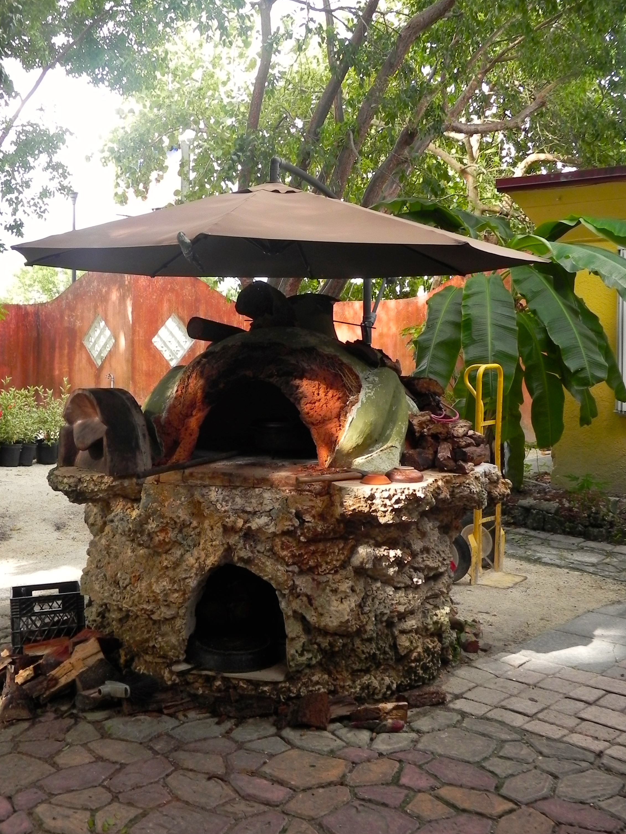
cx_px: 272
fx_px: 965
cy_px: 359
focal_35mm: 40
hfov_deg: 35.9
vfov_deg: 46.7
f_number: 4
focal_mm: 5.9
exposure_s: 1/92.8
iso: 160
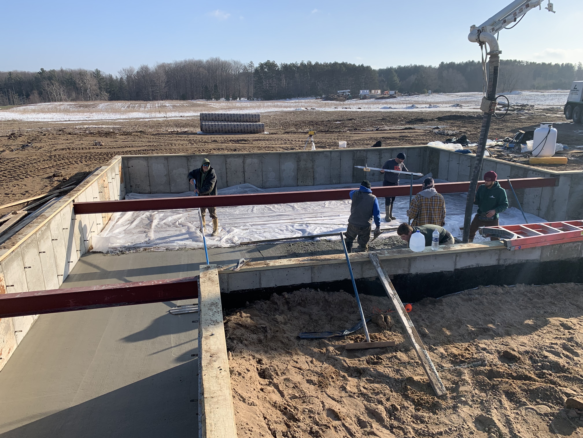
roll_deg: +0.8
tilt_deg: -16.9
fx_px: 438
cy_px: 219
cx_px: 292
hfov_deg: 67.3
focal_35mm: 26
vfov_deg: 53.1
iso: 25
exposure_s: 1/1845
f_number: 1.8
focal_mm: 4.25
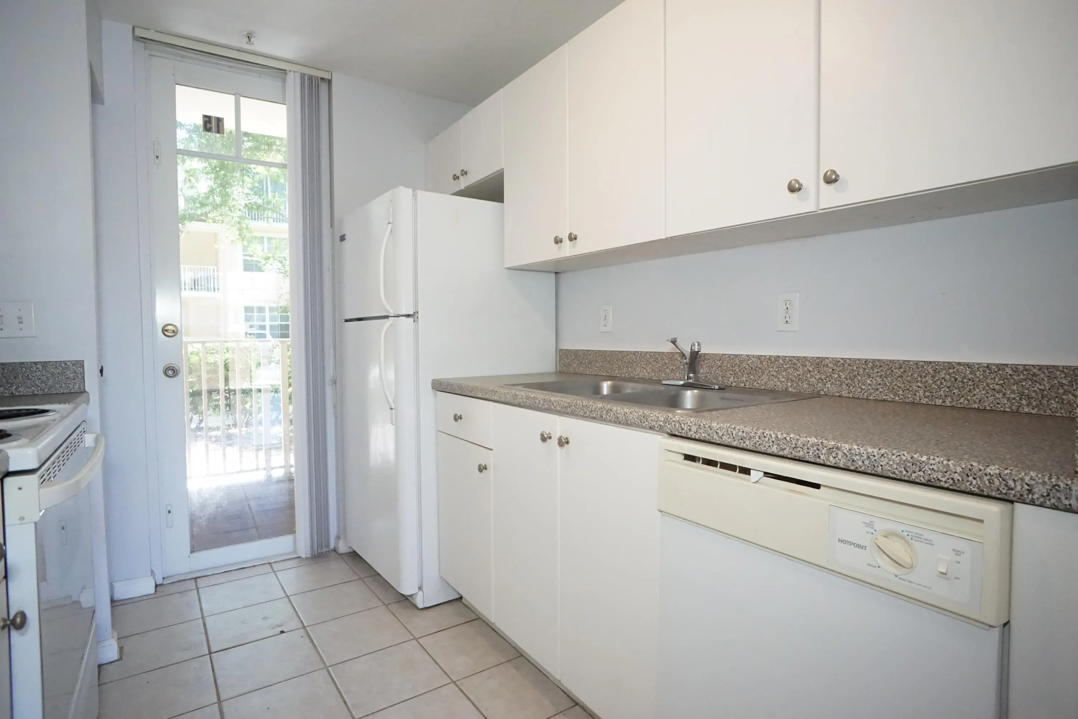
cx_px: 539
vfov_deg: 53.1
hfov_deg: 73.7
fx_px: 719
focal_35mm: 24
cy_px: 360
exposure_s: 1/250
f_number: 5.6
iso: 6400
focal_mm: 16
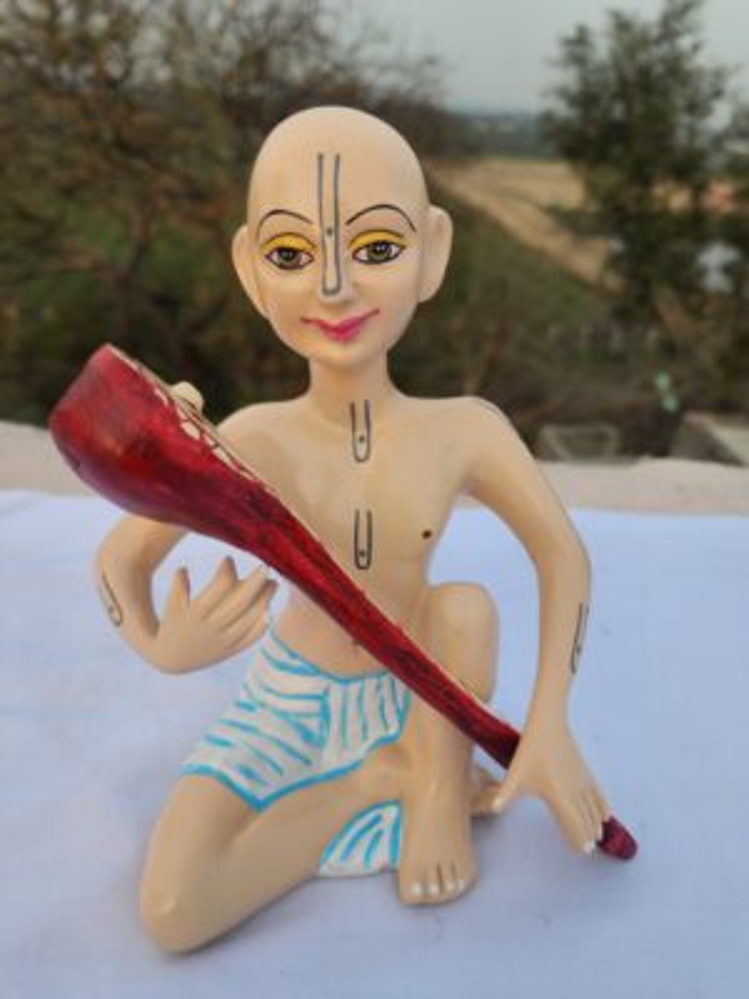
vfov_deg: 73.9
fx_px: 664
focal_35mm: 23
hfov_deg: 58.9
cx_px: 374
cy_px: 500
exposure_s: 1/410
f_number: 1.8
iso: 12
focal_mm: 6.4
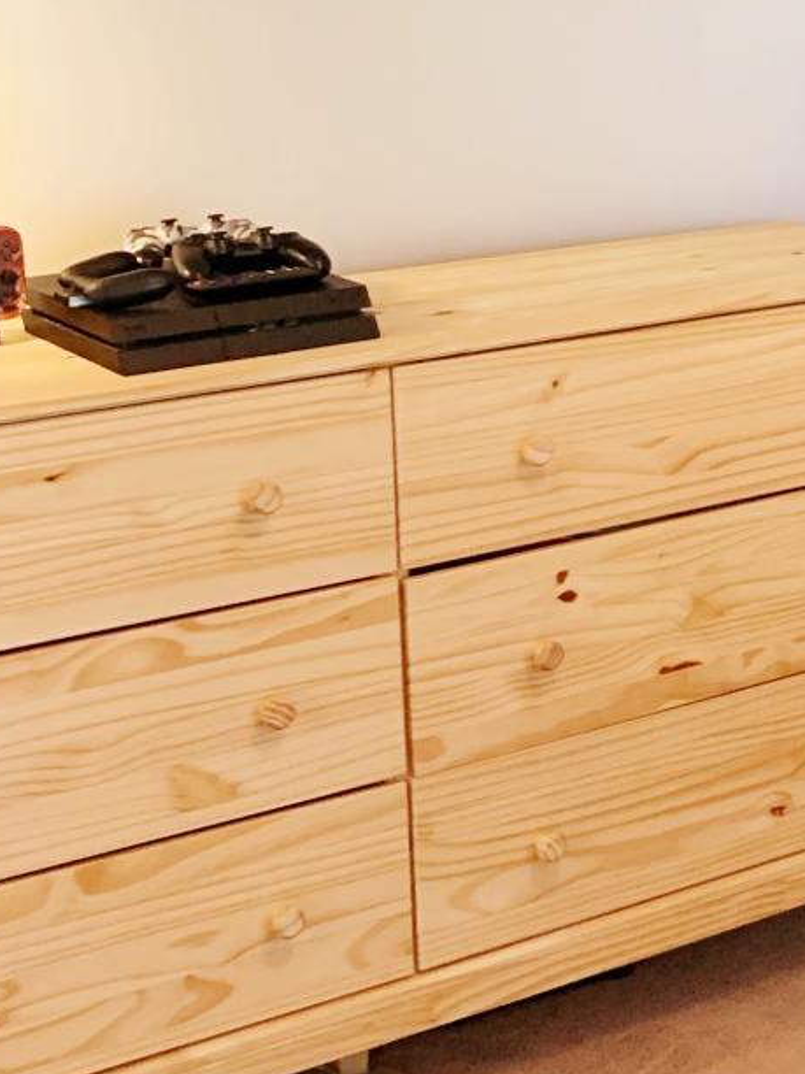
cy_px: 249
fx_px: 2636
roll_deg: -1.2
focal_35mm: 85
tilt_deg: -9.6
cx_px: 1236
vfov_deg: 22.8
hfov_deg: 15.8
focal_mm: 4.25
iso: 250
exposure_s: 1/60
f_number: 1.8
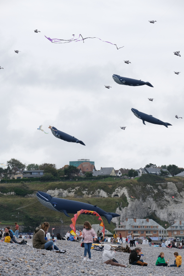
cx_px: 92
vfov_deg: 10.2
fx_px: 1549
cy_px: 138
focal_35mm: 202
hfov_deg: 6.8
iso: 200
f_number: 8
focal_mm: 134.5
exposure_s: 1/500
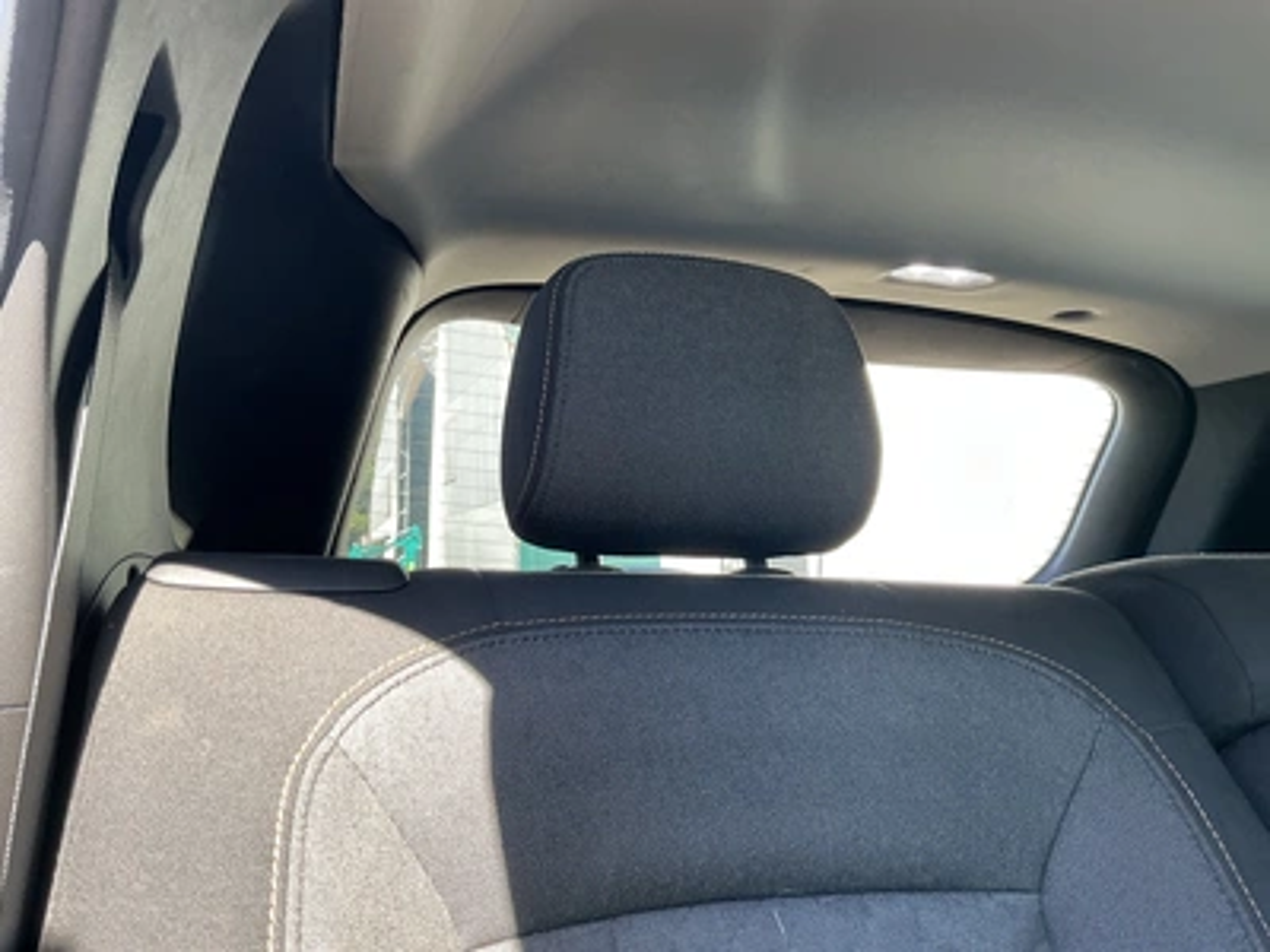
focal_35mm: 28
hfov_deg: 63.4
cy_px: 476
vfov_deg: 49.7
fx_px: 1027
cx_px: 635
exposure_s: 1/122
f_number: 1.8
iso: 50
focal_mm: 3
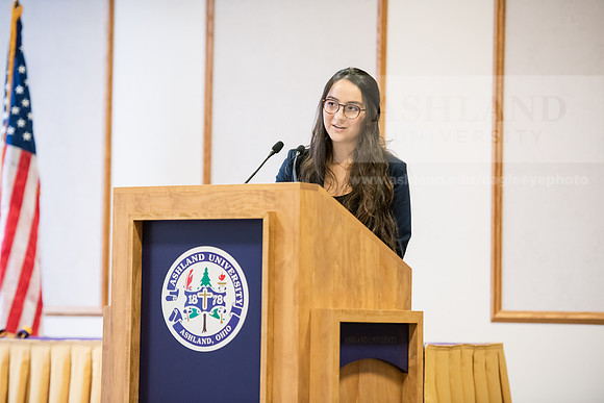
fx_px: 2182
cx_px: 302
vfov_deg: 10.6
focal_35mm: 130
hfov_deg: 15.8
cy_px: 202
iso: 2500
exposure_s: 1/200
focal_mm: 130
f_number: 3.2
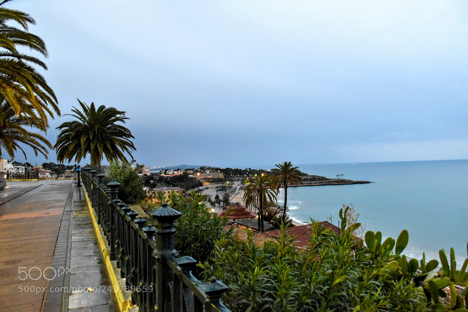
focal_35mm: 27
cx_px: 234
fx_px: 351
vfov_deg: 47.9
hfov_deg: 67.4
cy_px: 156
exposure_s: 1/20
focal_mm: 18
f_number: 5.6
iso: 5000
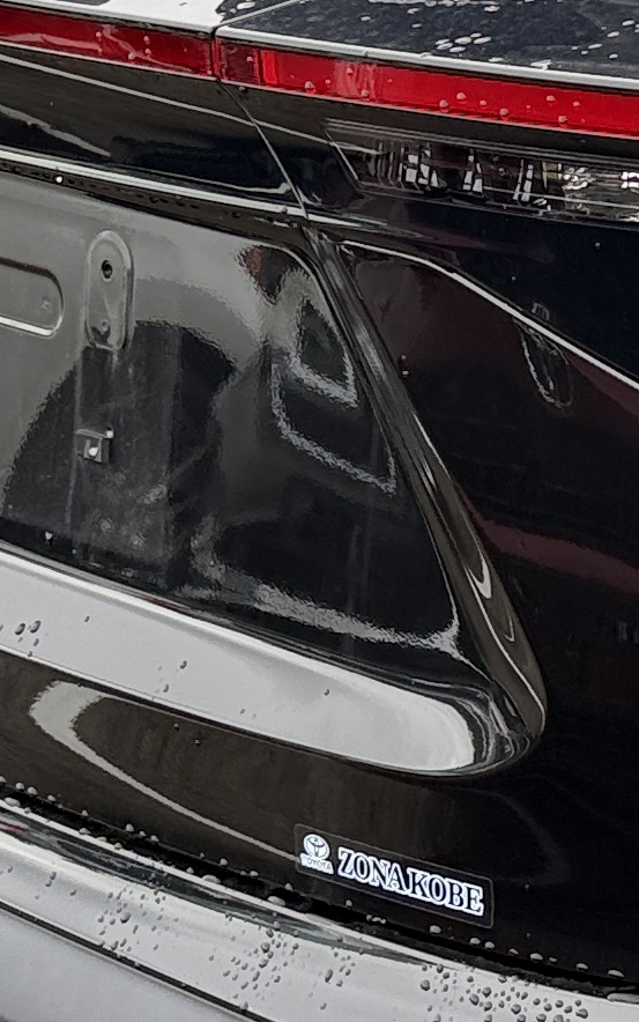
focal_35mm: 116
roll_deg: +0.7
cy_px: 401
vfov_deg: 18.0
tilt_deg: -15.7
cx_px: 1358
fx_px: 3230
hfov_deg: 10.3
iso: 100
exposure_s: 1/780
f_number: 1.78
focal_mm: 6.76
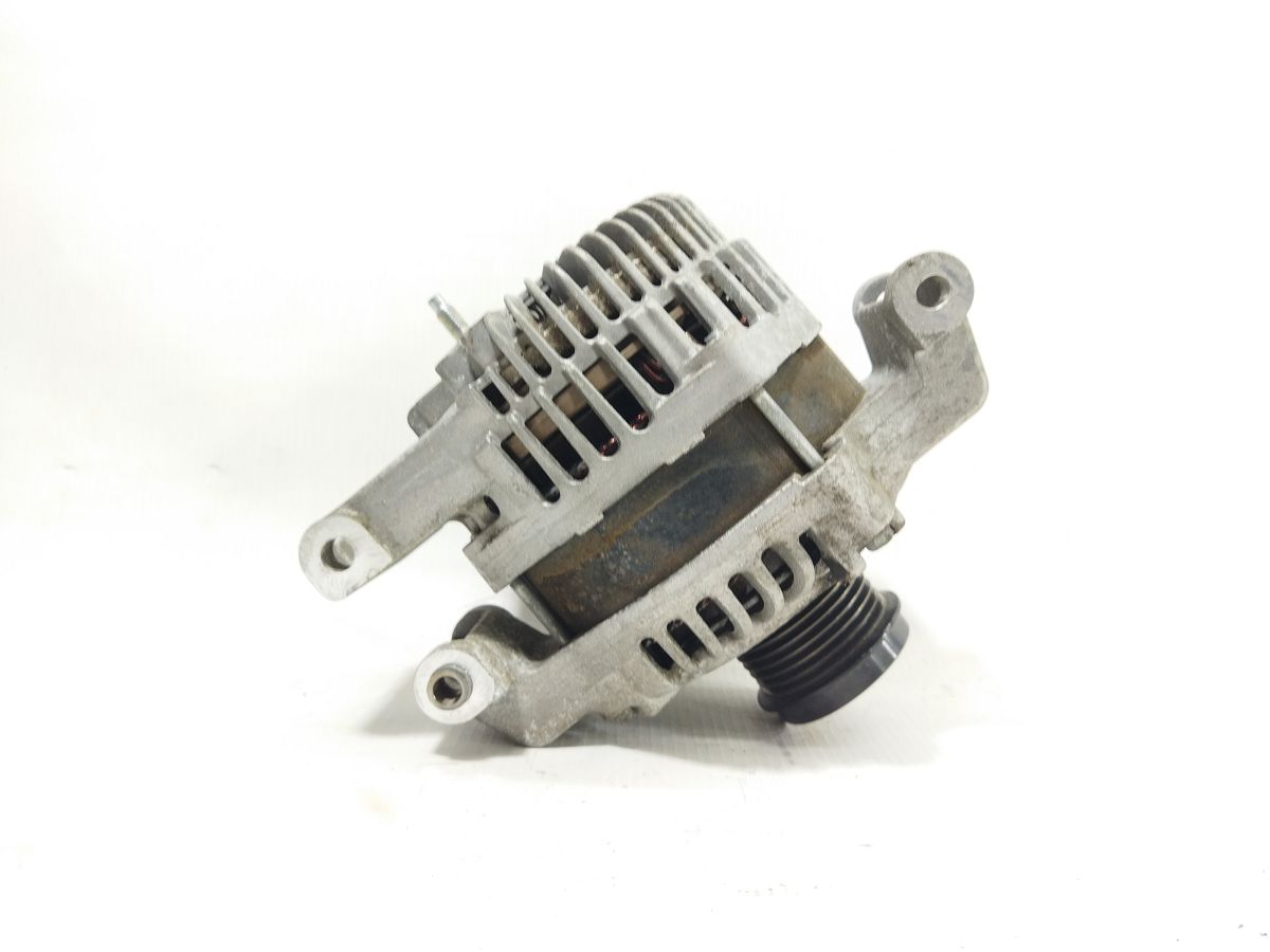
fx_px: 991
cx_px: 635
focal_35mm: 27
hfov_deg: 65.3
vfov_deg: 51.4
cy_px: 476
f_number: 1.79
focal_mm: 4.71
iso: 121
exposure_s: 1/50
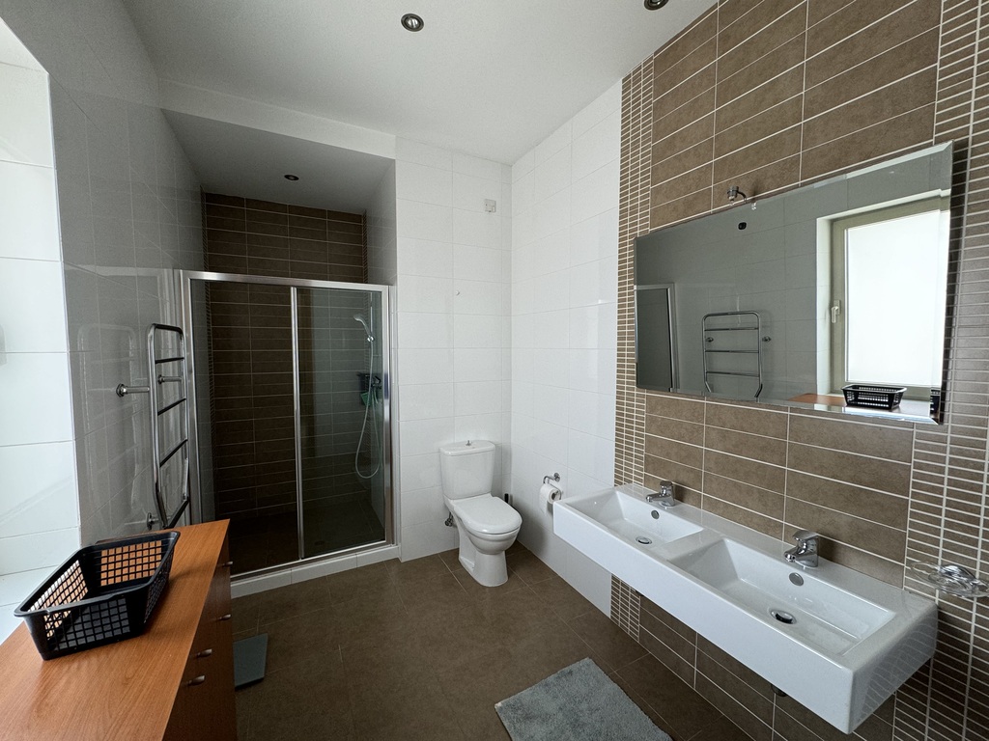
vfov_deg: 85.7
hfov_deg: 102.1
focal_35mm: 14
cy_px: 370
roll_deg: -1.0
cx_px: 494
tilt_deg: -2.9
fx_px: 400
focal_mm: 2.22
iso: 100
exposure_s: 1/100
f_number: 2.2
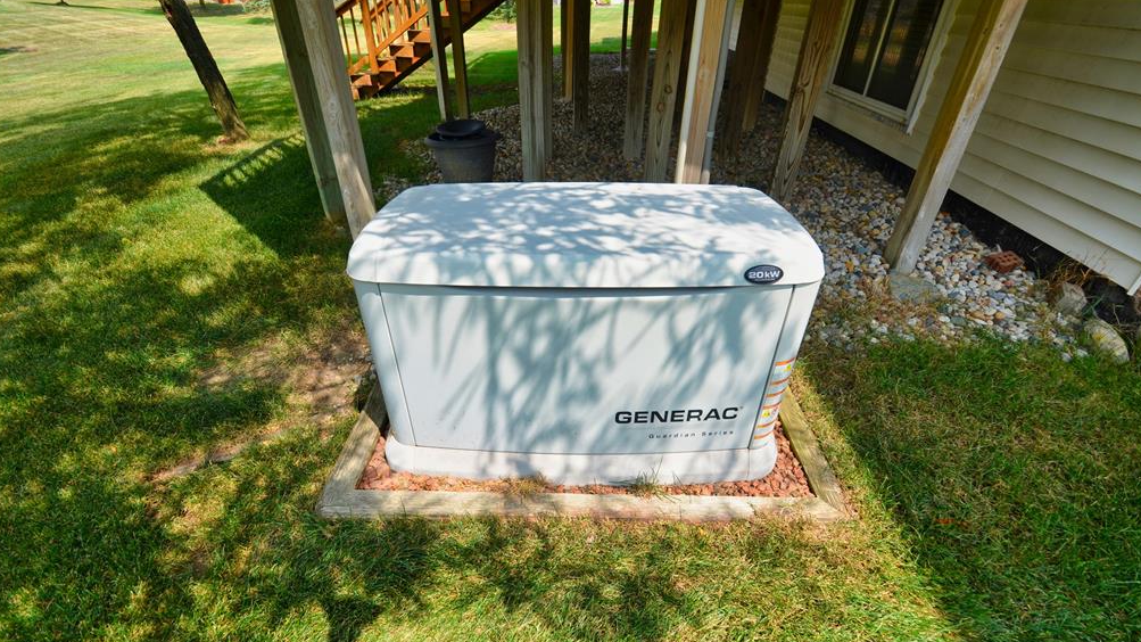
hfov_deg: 99.4
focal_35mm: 16
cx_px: 572
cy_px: 324
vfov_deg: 67.1
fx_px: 484
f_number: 8
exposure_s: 1/250
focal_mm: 10
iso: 140
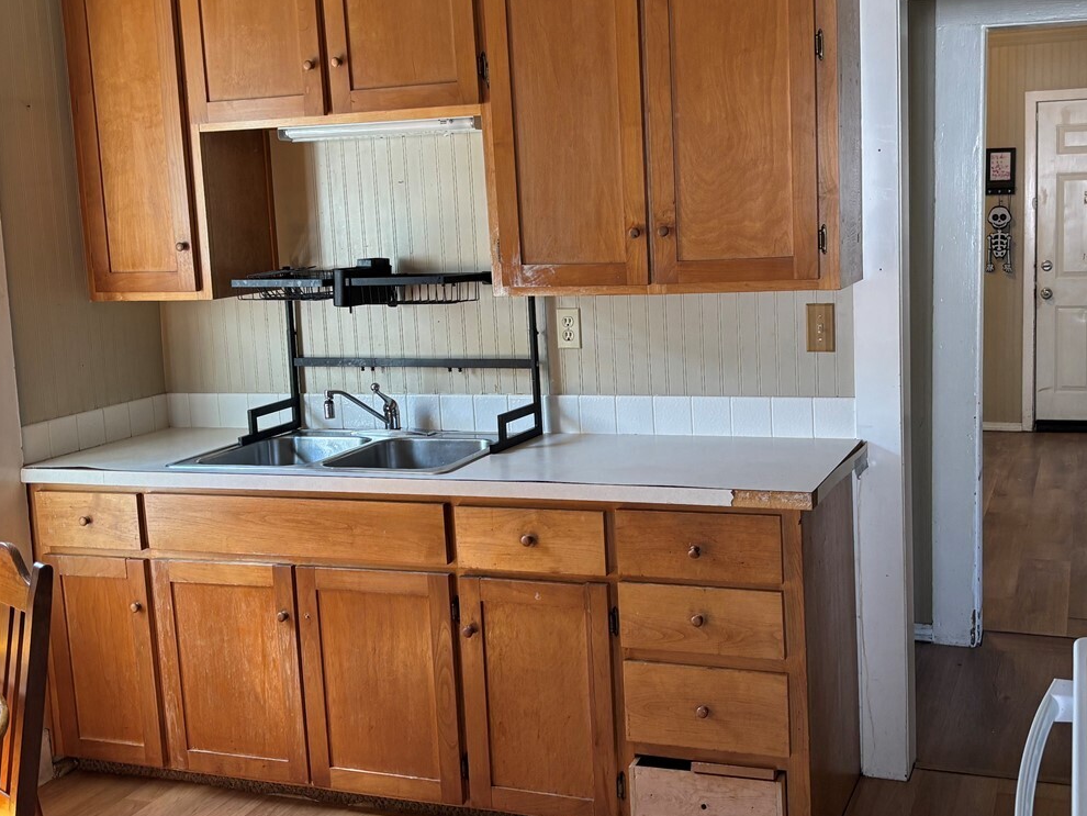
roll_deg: +1.5
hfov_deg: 44.8
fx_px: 1319
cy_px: 367
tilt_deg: -10.2
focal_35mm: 42
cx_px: 579
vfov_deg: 34.3
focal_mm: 5.96
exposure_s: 1/60
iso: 100
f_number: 1.6
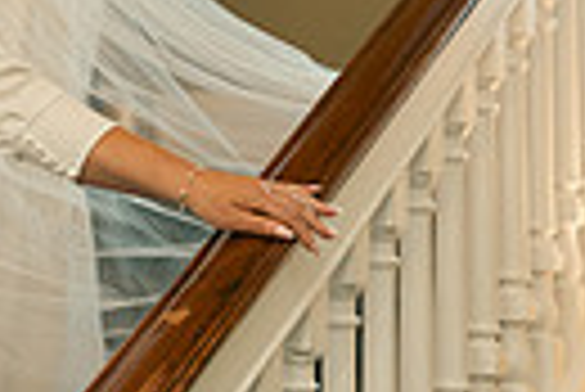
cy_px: 61
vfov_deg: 9.6
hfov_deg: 13.5
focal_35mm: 143
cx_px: -284
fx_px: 2326
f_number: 3.5
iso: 1000
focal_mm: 32
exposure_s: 1/160
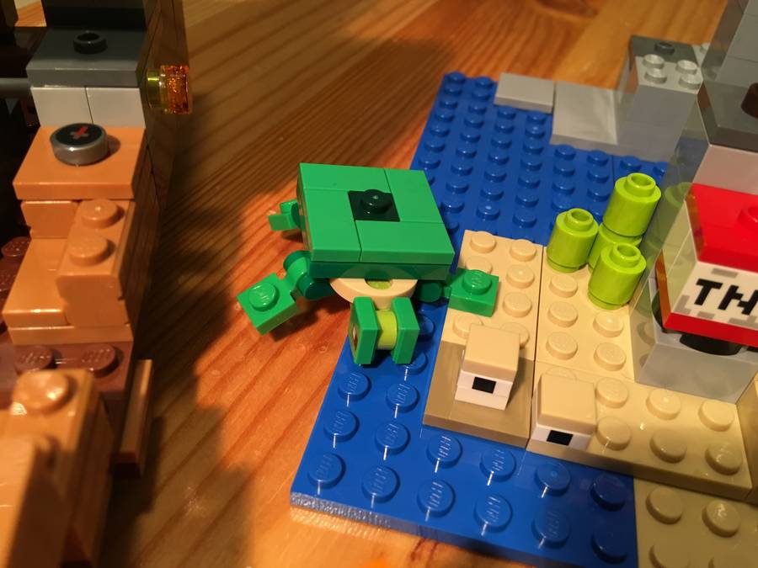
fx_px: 635
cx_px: 379
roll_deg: -7.0
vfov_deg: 48.2
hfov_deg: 61.7
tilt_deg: -43.2
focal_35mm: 29
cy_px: 284
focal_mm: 4.15
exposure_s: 1/33
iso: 125
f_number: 2.2
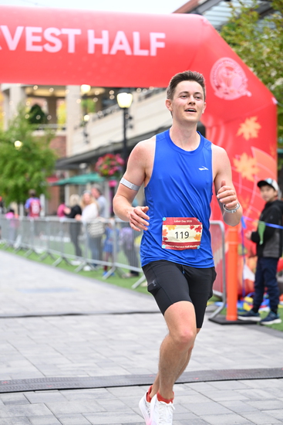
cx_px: 142
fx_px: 872
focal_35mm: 74
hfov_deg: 18.4
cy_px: 212
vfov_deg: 27.3
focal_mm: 74
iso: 1600
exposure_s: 1/800
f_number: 2.8
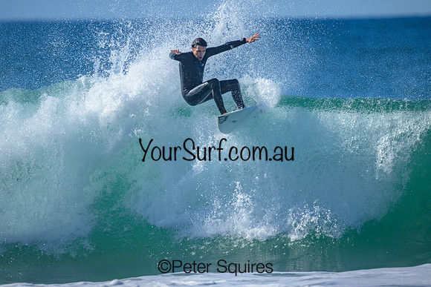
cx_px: 205
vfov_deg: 1.6
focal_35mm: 842
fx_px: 10084
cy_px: 136
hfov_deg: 2.4
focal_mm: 800
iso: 250
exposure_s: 1/2000
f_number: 6.3
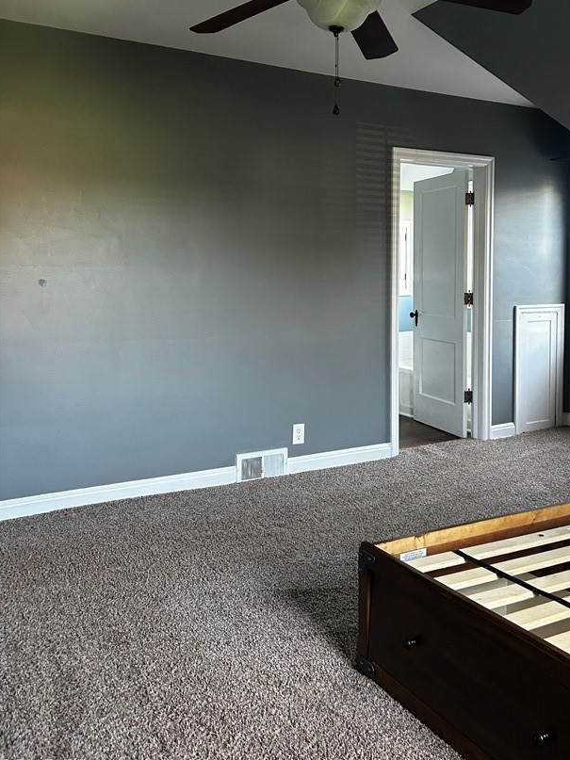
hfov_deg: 42.6
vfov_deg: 55.0
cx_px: 356
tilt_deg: -1.6
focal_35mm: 33
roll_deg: +0.0
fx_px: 725
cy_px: 309
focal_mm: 5.7
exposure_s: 1/60
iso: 250
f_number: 1.5
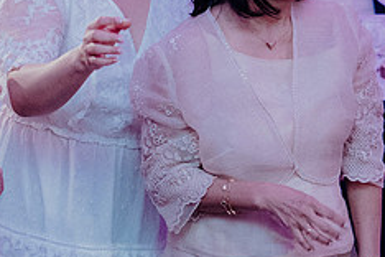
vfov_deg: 5.4
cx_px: 97
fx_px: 2705
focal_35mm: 253
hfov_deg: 8.1
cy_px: -7
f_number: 3.5
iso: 3200
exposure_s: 1/160
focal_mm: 68
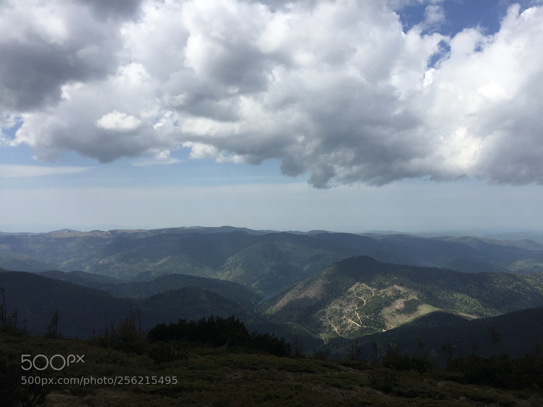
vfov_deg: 48.2
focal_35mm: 29
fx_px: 455
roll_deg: -1.0
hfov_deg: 61.7
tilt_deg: +0.8
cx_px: 272
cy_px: 204
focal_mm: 4.15
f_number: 2.2
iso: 32
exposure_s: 1/3300
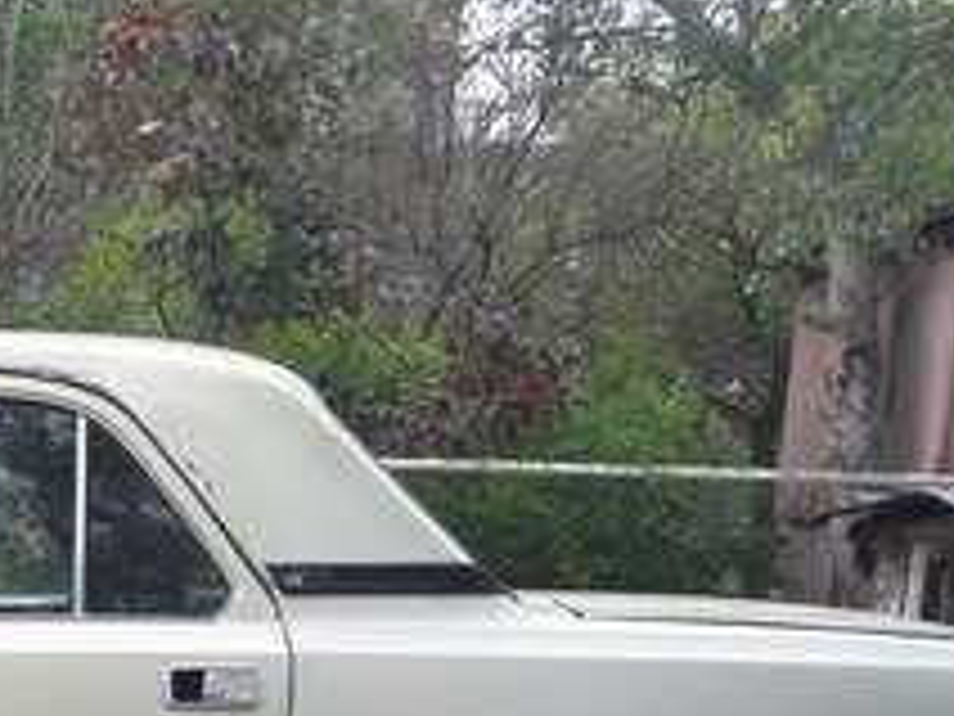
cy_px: 912
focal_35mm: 87
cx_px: -302
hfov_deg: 20.5
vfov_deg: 16.1
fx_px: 2398
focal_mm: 3.7
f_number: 1.9
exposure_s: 1/280
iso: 40
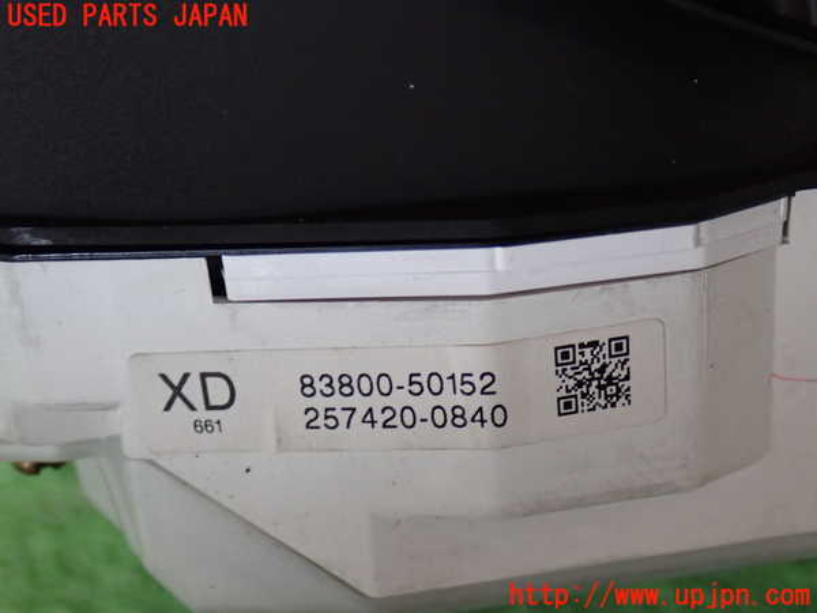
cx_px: 408
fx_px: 1274
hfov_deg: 35.5
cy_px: 306
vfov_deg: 27.0
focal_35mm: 54
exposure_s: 1/50
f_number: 3.3
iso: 640
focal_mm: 9.65
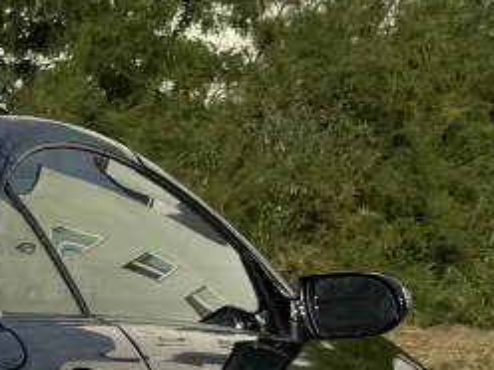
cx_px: -380
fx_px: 1770
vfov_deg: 11.6
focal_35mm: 124
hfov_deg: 14.2
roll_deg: +0.9
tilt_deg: -9.7
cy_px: 517
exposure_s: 1/4975
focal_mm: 6.76
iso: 80
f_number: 1.78
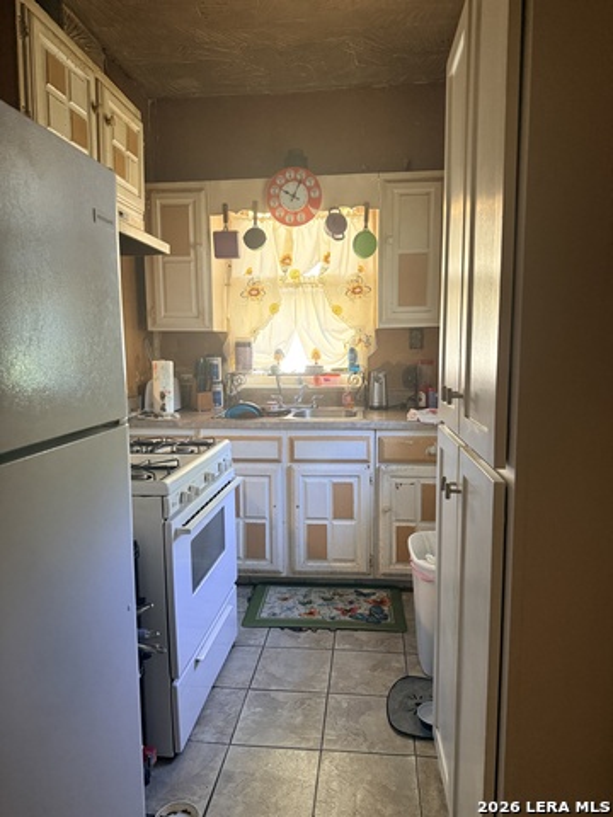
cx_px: 306
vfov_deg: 71.6
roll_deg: -0.5
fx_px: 567
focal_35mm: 24
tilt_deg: -6.2
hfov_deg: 56.8
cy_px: 408
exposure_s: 1/60
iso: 320
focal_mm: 6.76
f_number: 1.78
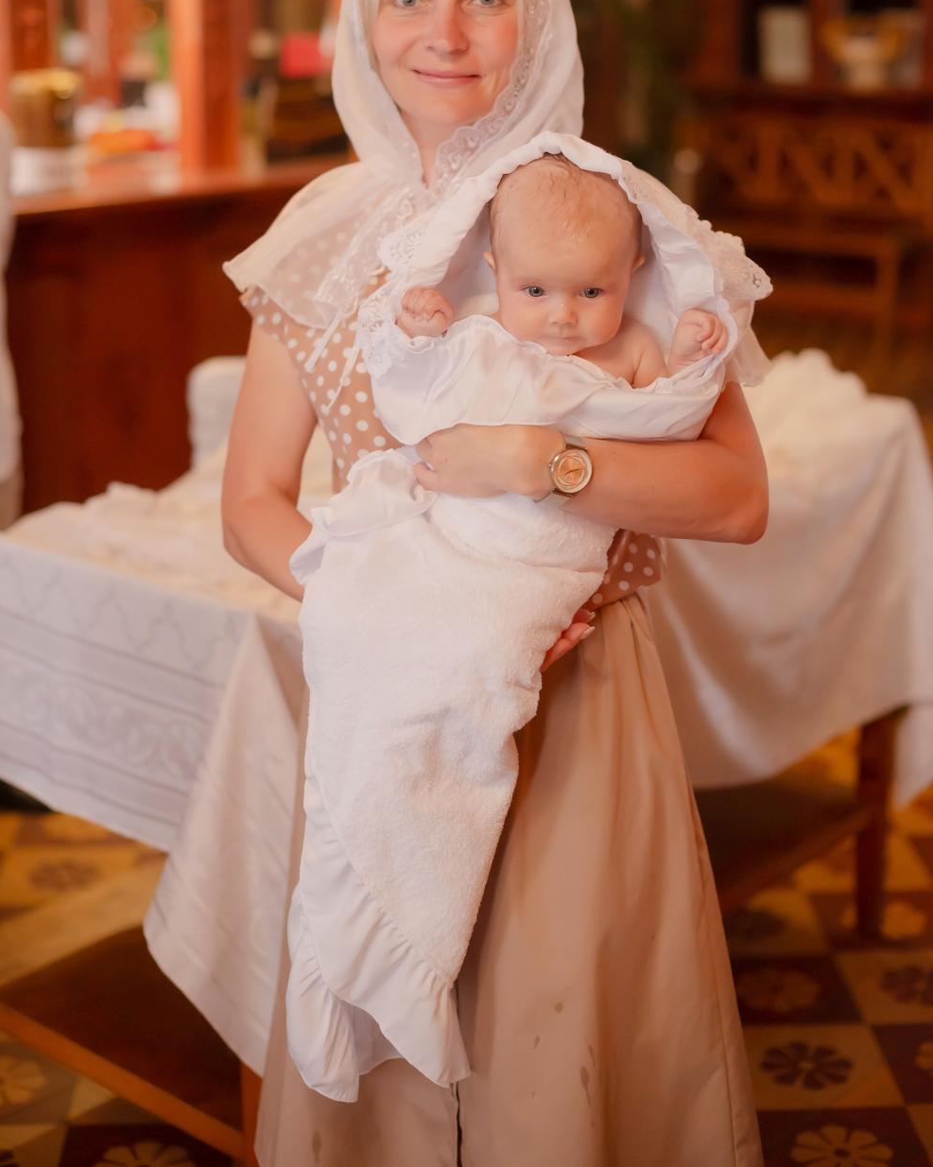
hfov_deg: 26.7
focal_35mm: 57
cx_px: 462
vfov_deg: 32.9
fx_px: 1968
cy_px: 476
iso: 2000
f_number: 2.2
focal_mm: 50
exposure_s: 1/200
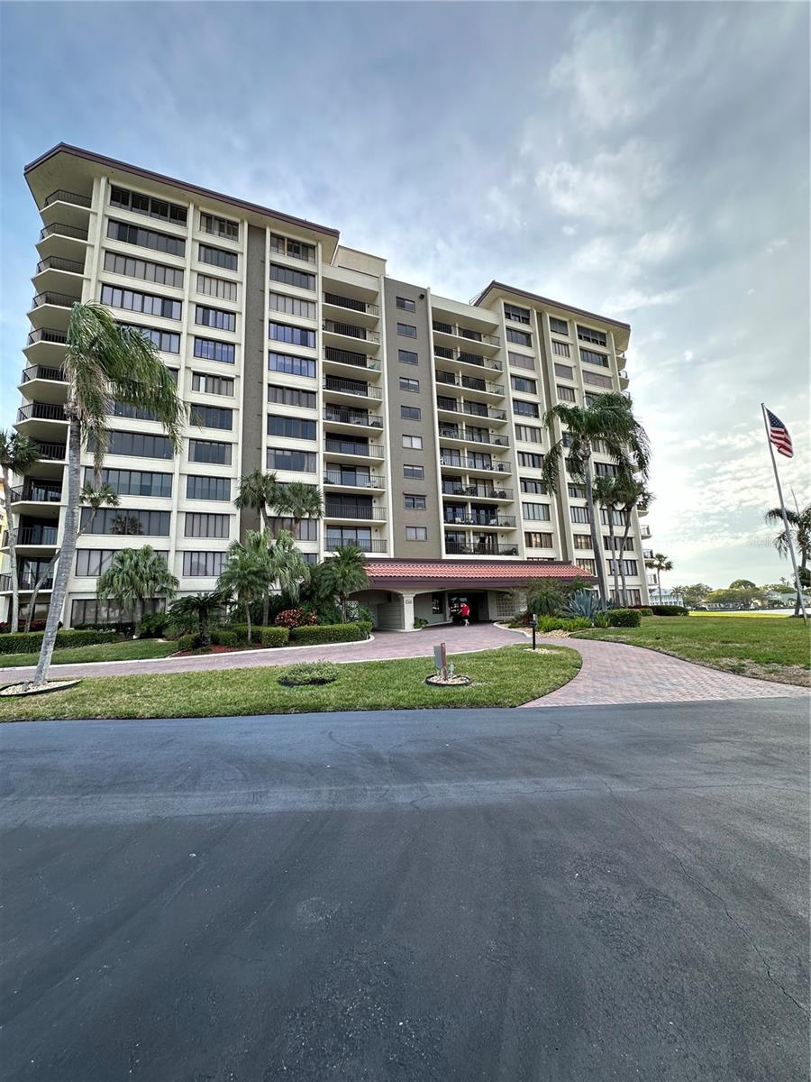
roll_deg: +1.7
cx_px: 406
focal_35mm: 14
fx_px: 437
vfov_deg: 102.1
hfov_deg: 85.7
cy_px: 541
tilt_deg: +9.4
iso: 40
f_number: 2.2
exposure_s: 1/384
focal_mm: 2.22
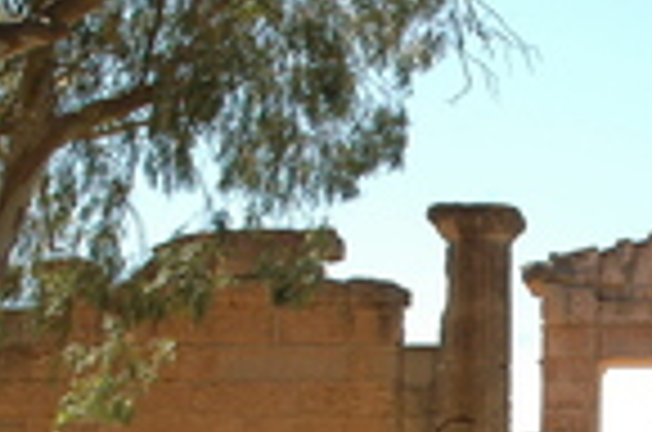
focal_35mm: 82
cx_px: 697
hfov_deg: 23.5
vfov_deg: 15.8
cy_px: 558
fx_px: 1482
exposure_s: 1/100
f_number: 11
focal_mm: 18
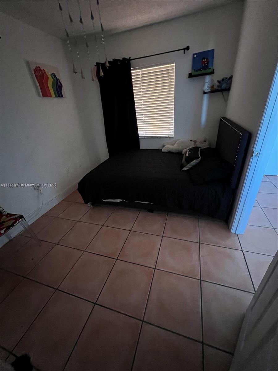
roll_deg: +6.4
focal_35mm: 13
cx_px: 139
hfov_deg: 89.9
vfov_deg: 106.2
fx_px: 139
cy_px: 186
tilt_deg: -29.2
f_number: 1.8
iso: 1600
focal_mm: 1.57
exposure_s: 1/30
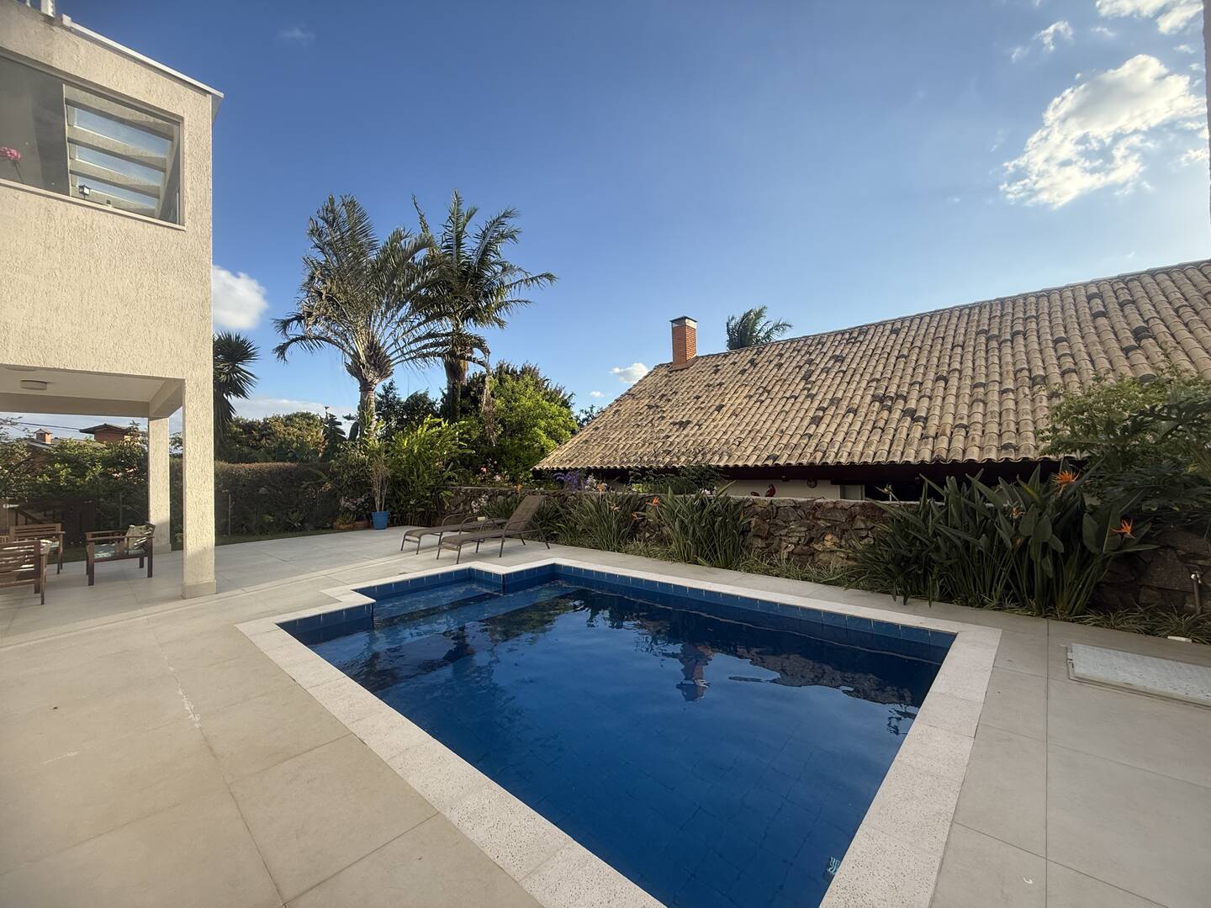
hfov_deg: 102.1
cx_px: 606
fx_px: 490
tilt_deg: +2.2
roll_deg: +1.5
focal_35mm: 14
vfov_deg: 85.7
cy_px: 454
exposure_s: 1/864
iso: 50
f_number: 2.2
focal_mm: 2.22
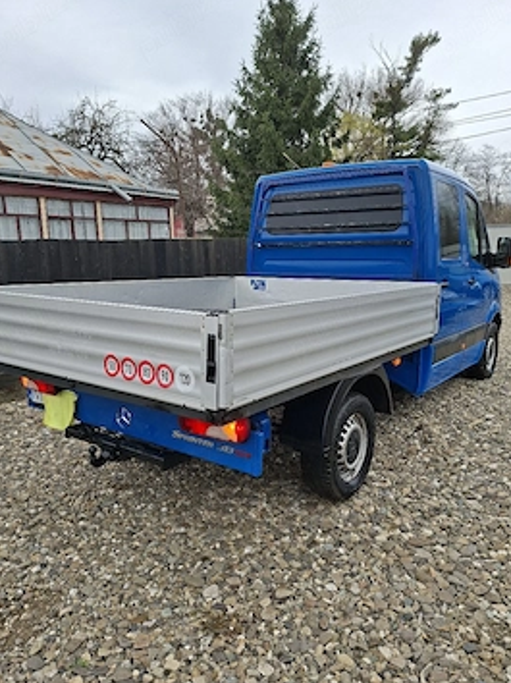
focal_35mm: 26
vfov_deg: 67.3
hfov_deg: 53.0
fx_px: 512
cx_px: 239
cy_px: 334
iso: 50
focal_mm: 5.54
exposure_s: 1/833
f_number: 1.8
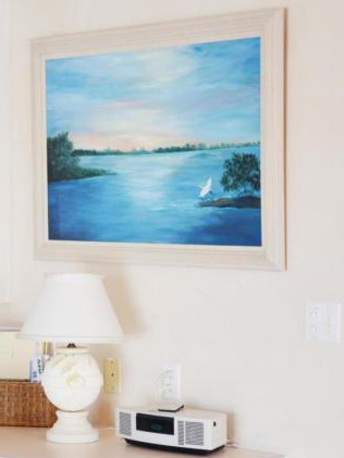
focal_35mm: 119
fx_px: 1576
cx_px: -11
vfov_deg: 16.5
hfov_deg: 12.3
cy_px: 236
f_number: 4.5
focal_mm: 48
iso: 560
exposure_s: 1/60
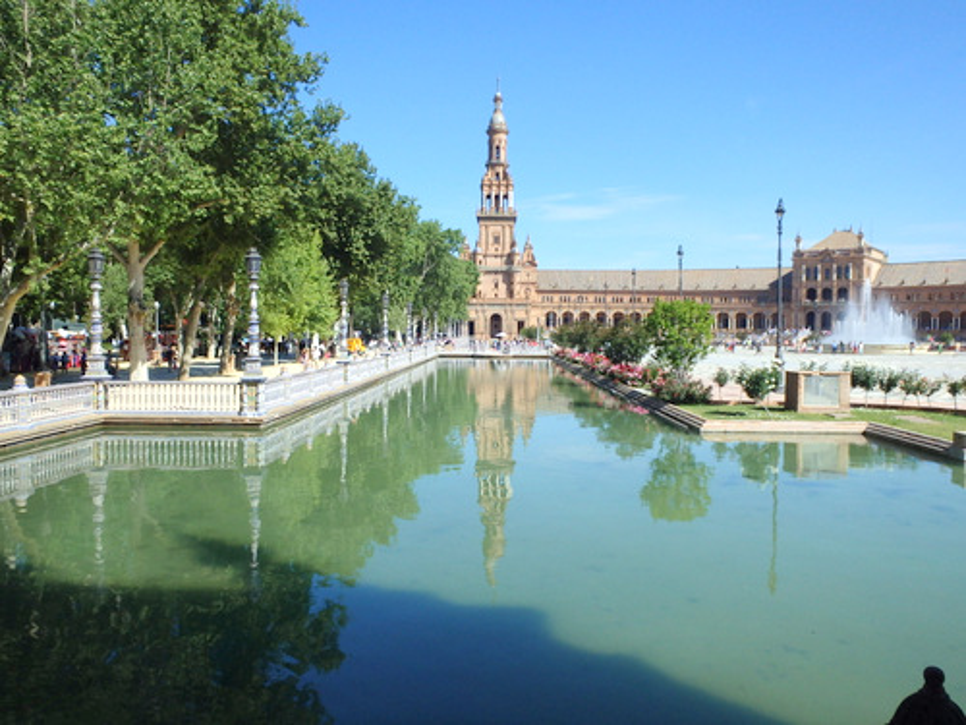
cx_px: 483
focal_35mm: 28
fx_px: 781
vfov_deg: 49.7
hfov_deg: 63.4
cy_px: 362
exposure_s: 1/125
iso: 125
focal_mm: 5
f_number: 11
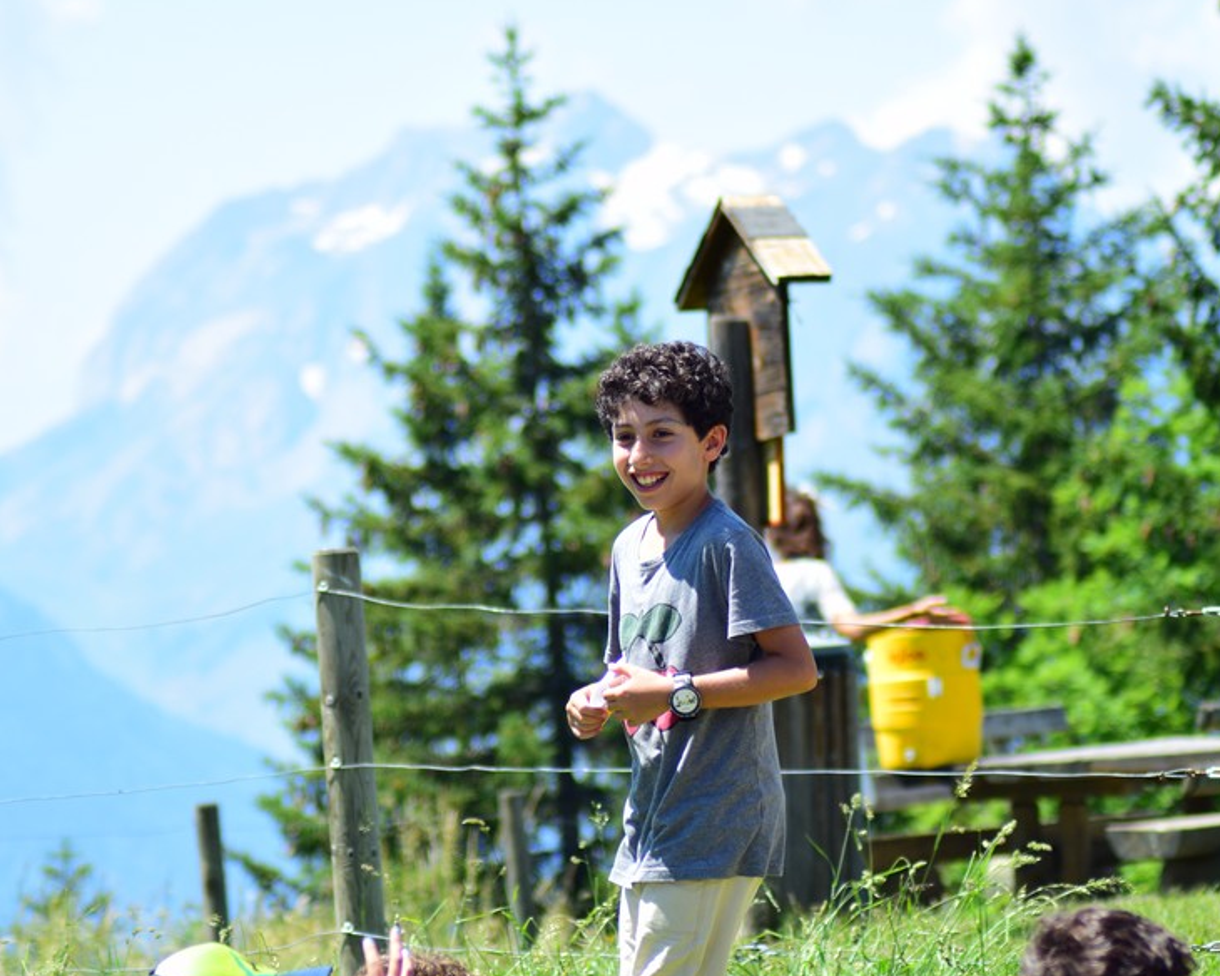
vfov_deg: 6.5
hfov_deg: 8.2
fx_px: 8557
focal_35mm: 237
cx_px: 640
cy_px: 472
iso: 200
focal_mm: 120
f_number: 4.5
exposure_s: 1/640
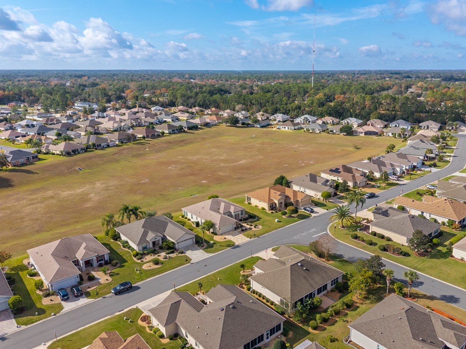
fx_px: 390
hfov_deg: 61.3
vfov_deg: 48.2
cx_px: 272
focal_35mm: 29
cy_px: 176
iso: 150
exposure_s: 1/3000
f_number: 1.8
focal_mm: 8.67
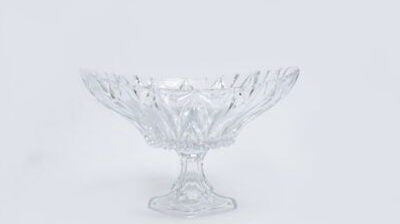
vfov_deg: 16.9
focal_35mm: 71
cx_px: 200
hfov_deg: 29.8
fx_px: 752
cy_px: 120
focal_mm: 67
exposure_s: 1/160
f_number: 16
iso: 6400
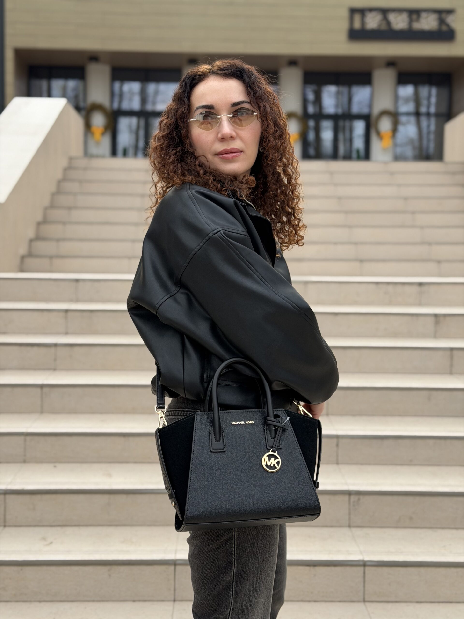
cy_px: 310
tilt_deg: -2.5
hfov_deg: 30.3
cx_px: 232
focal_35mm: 48
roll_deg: -0.7
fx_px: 858
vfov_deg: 39.7
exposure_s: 1/615
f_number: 1.78
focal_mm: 6.76
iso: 64
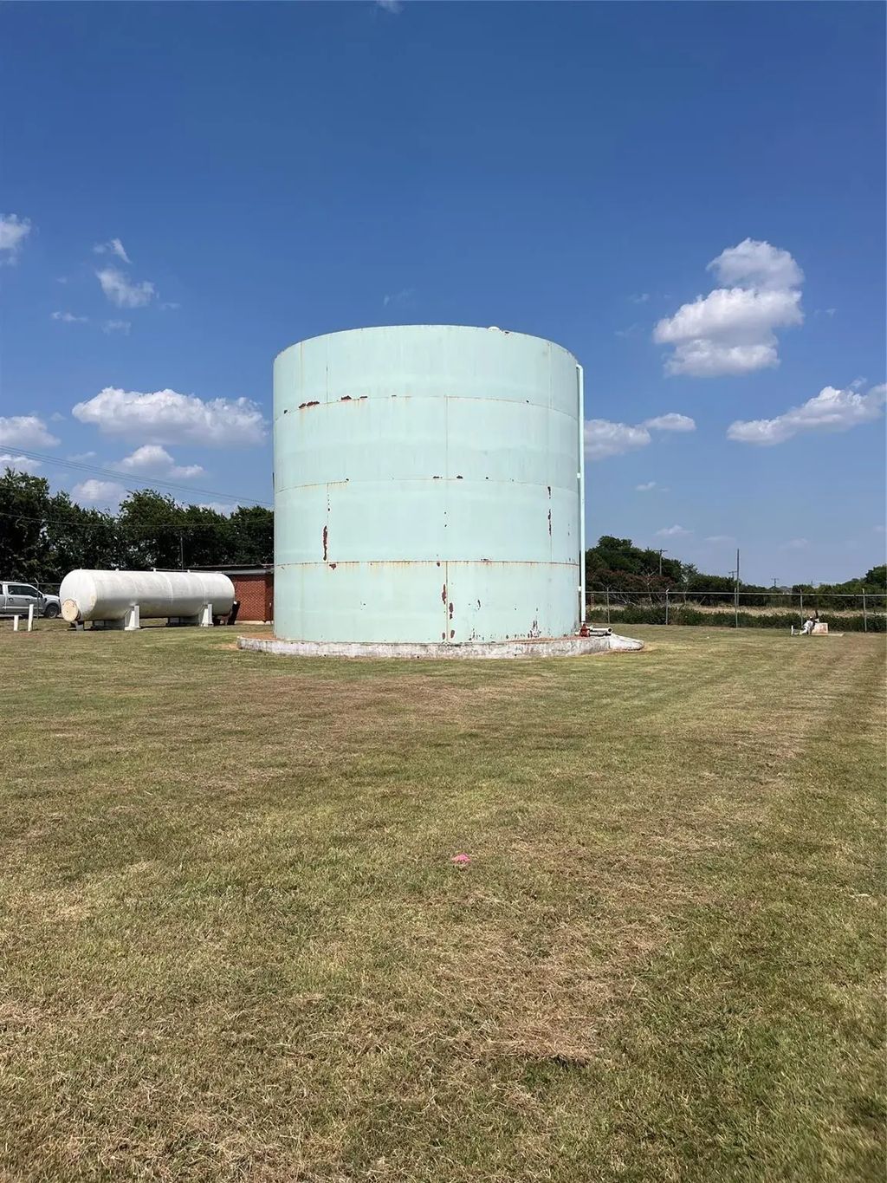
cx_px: 444
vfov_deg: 67.3
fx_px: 888
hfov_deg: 53.1
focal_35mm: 26
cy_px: 592
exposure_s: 1/6897
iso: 50
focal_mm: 5.1
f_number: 1.6
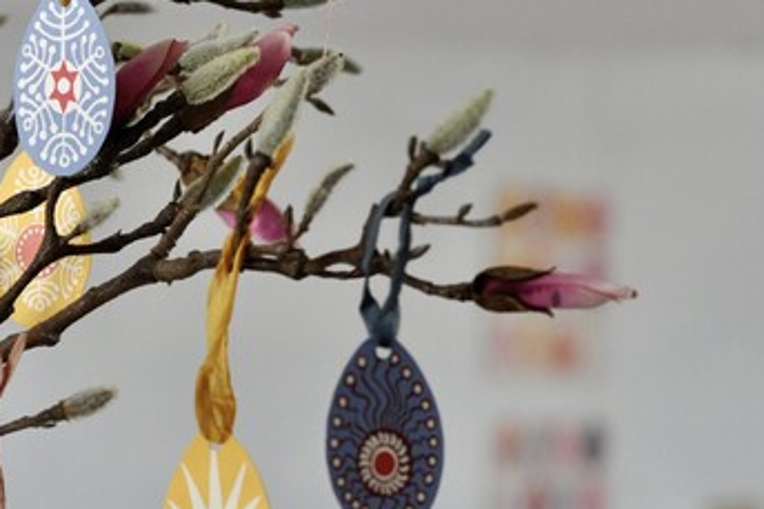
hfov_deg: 10.7
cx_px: 149
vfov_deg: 7.2
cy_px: 501
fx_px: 4051
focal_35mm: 191
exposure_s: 1/125
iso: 900
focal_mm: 60
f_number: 4
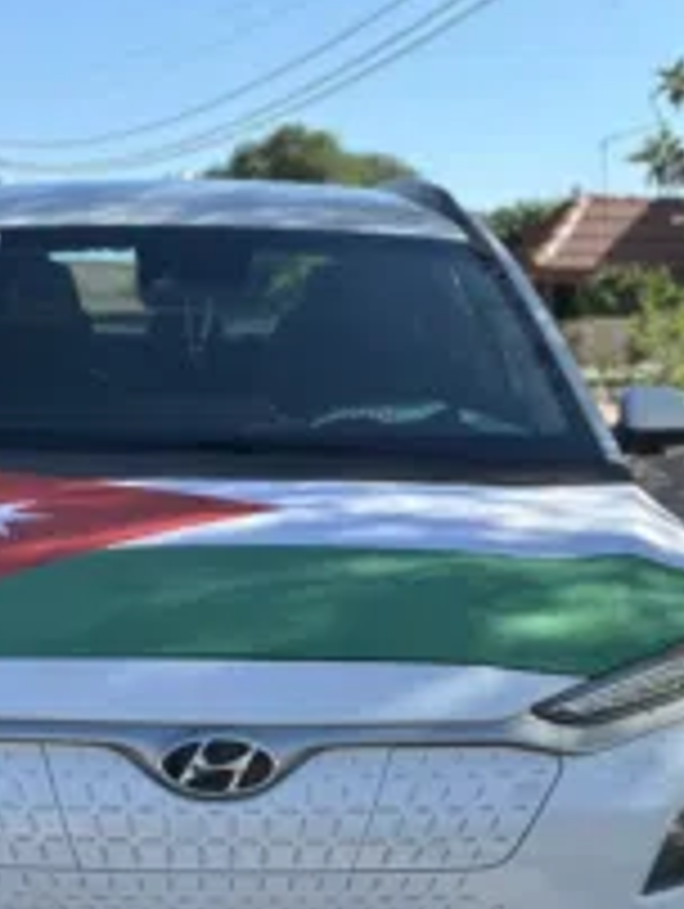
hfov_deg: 15.6
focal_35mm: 95
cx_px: 243
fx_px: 2498
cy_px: 369
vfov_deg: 20.6
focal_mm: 6.86
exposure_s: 1/5000
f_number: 1.78
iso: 100
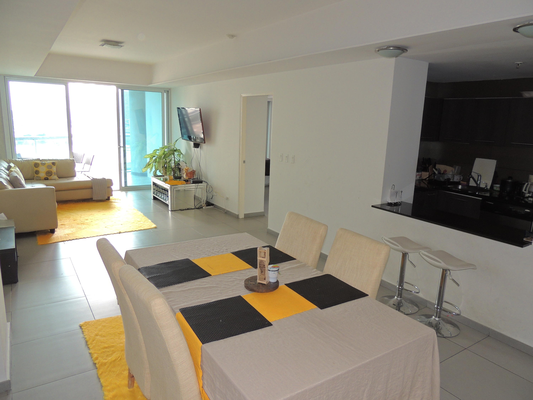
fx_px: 370
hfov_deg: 71.6
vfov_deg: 56.8
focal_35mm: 24
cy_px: 200
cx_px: 266
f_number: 3
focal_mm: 4.3
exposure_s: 1/40
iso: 220
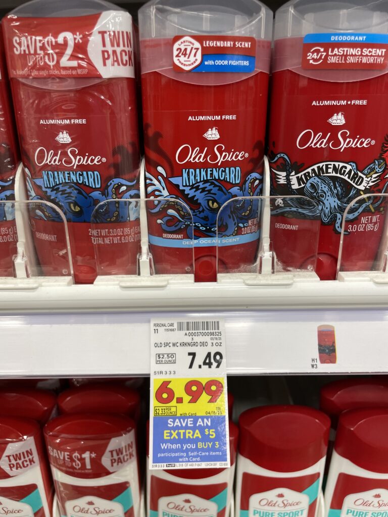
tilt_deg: -21.9
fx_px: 389
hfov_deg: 53.1
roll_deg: +2.2
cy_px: 258
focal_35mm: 26
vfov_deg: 67.3
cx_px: 194
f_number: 1.6
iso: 64
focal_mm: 4.2
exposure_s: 1/61
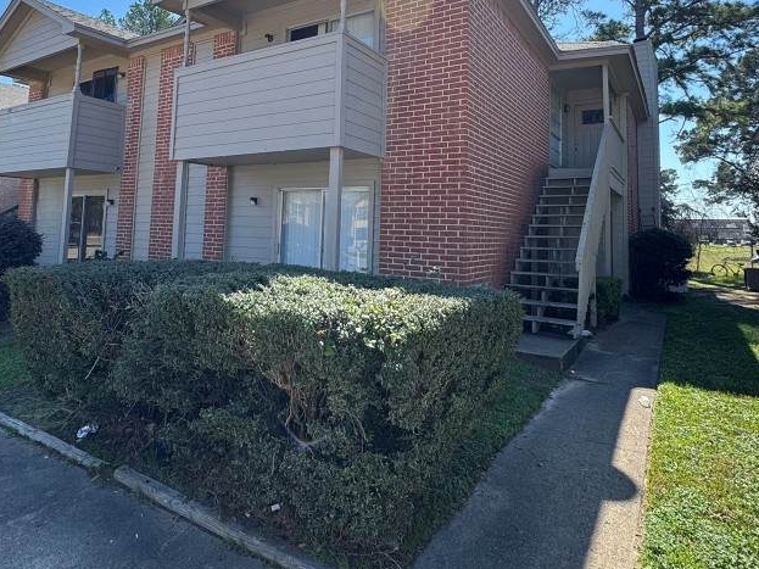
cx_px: 364
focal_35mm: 23
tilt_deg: +5.1
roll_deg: -1.5
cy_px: 185
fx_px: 504
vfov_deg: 57.4
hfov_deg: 73.9
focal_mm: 2.22
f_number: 2.2
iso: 40
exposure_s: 1/641
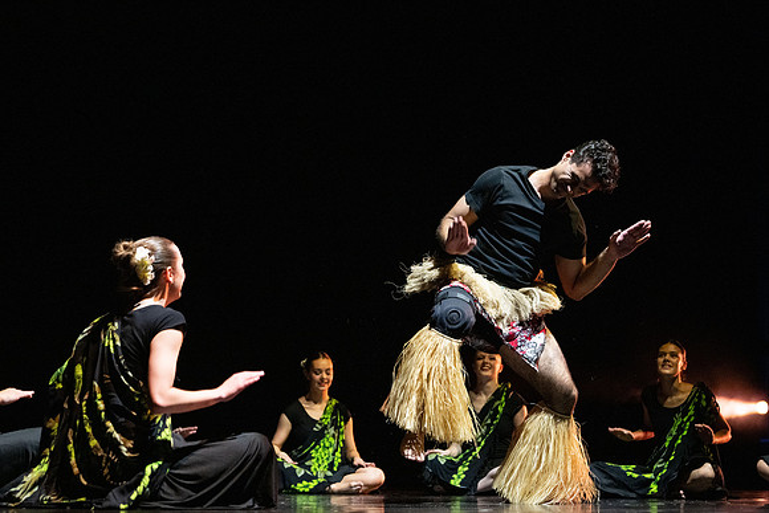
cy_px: 262
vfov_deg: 18.7
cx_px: 376
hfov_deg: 27.7
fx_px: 1558
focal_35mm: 73
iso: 3200
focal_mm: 70
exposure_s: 1/400
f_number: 4
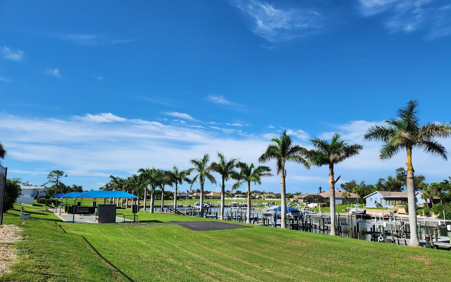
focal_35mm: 25
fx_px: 307
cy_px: 154
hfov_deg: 72.5
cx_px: 225
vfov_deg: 49.2
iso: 20
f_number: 1.8
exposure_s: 1/1941
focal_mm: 5.4
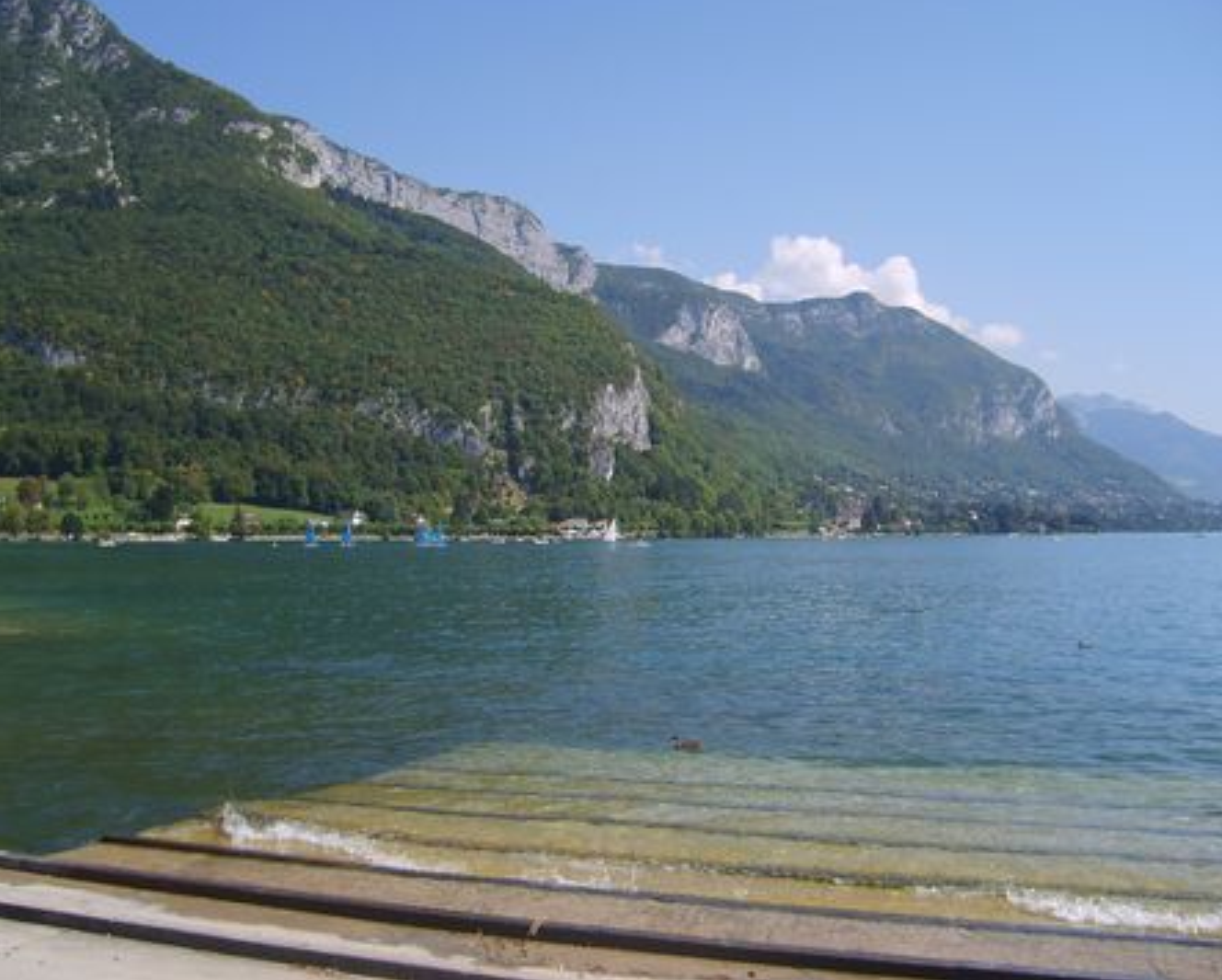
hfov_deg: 49.1
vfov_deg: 40.2
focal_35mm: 37
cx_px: 615
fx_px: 1339
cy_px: 486
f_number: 2.8
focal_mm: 5.8
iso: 50
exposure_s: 1/1000
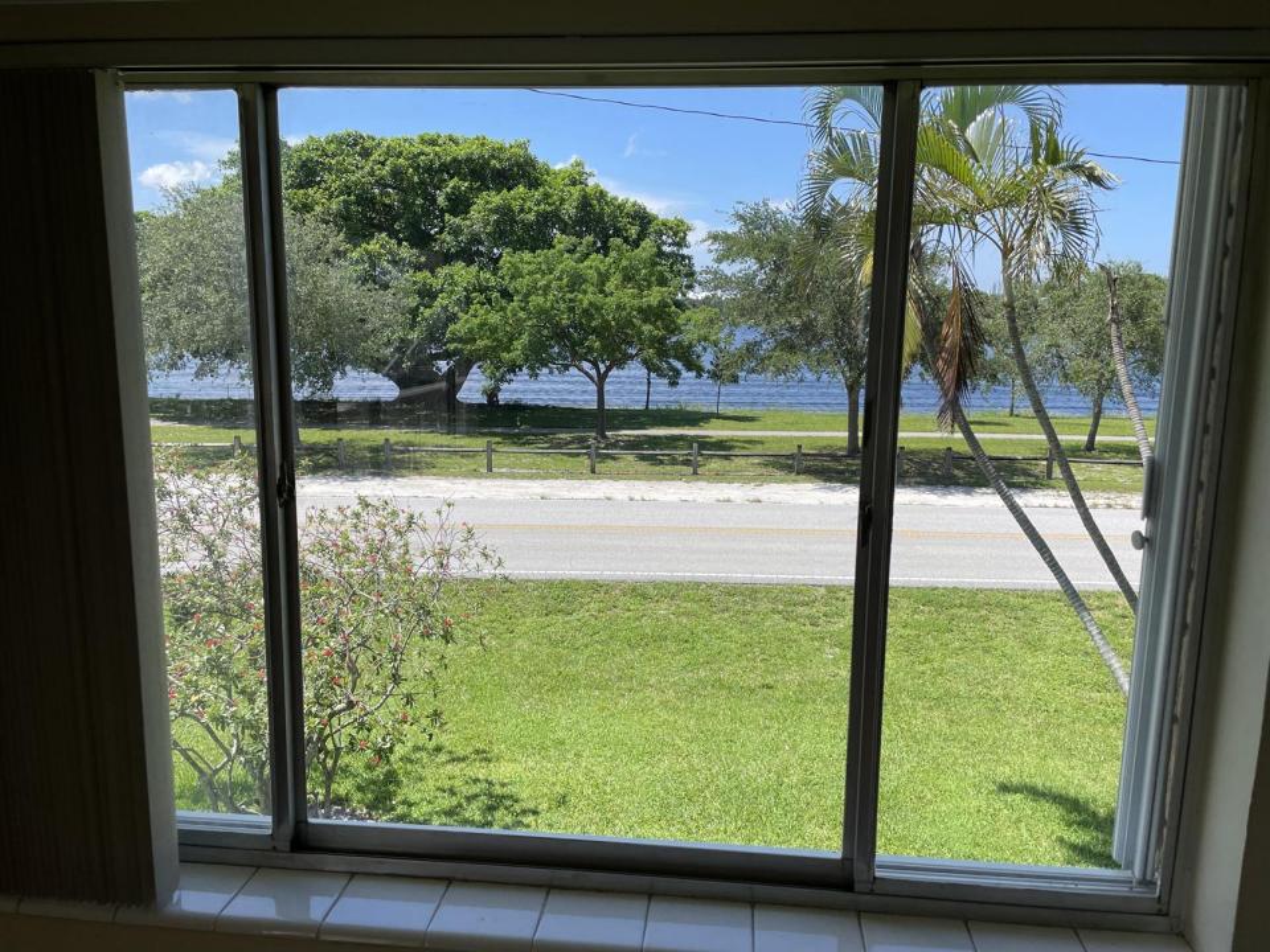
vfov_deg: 53.1
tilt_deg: -9.8
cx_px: 635
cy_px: 476
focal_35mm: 26
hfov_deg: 67.3
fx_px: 954
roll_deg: -0.5
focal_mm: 4.2
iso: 32
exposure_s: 1/2353
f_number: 1.6
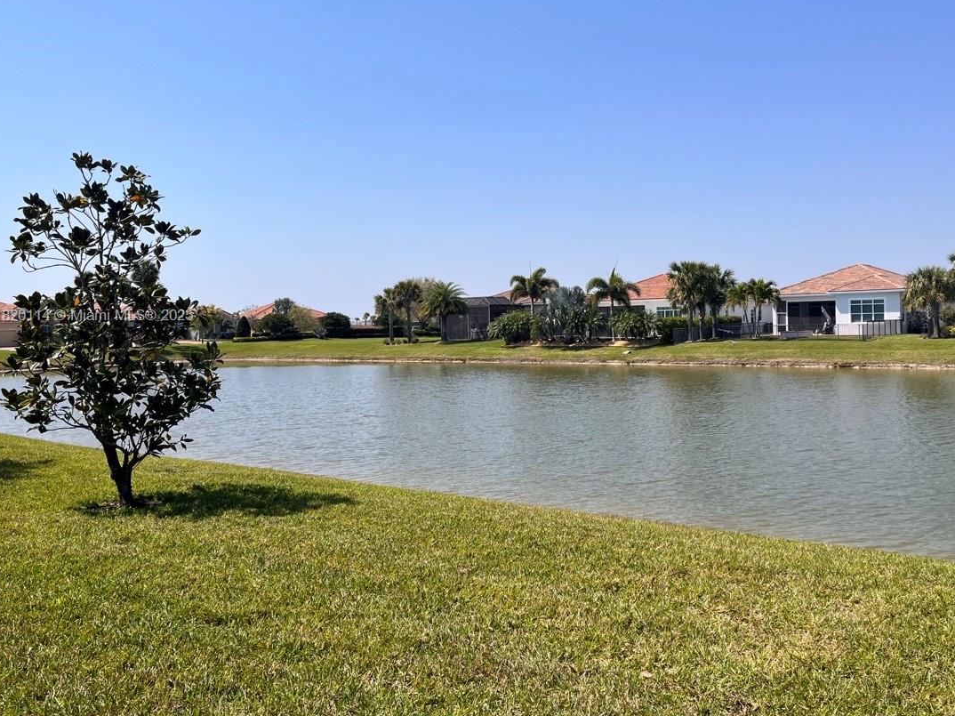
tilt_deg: -0.1
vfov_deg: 45.3
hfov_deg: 58.1
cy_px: 318
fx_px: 855
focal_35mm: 31
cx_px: 542
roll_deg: +1.6
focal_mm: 5.1
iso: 50
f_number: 1.6
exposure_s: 1/4484
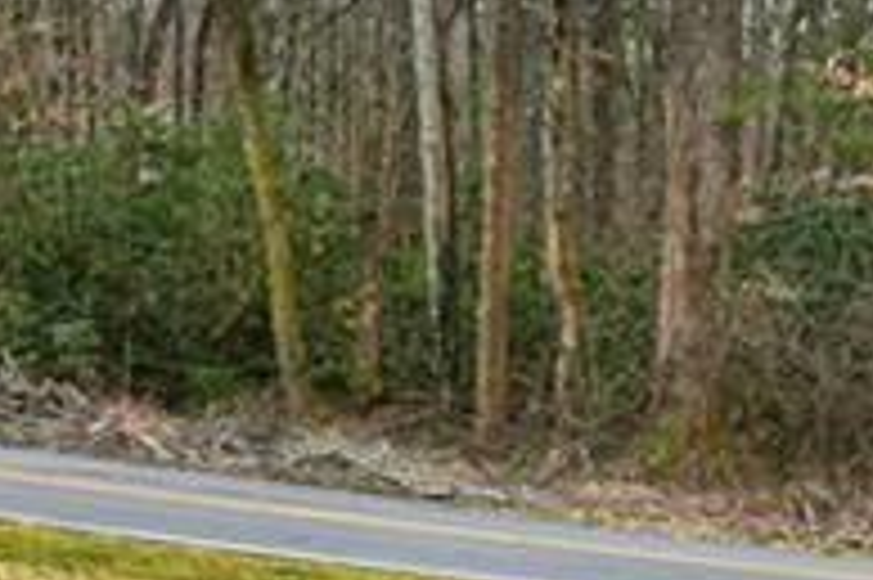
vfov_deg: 10.8
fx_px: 3077
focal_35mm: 127
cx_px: -266
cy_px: 223
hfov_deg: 15.4
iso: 800
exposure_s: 1/200
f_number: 8
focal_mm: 24
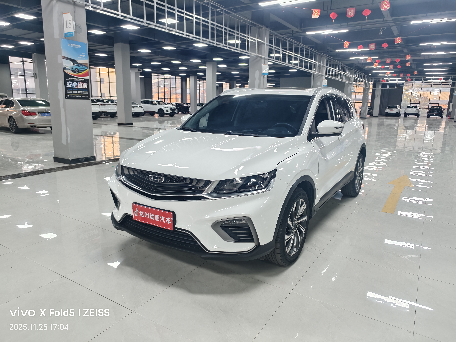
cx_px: 228
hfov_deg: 73.9
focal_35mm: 23
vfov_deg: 58.9
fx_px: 303
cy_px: 171
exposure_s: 1/100
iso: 197
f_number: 1.57
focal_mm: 5.6
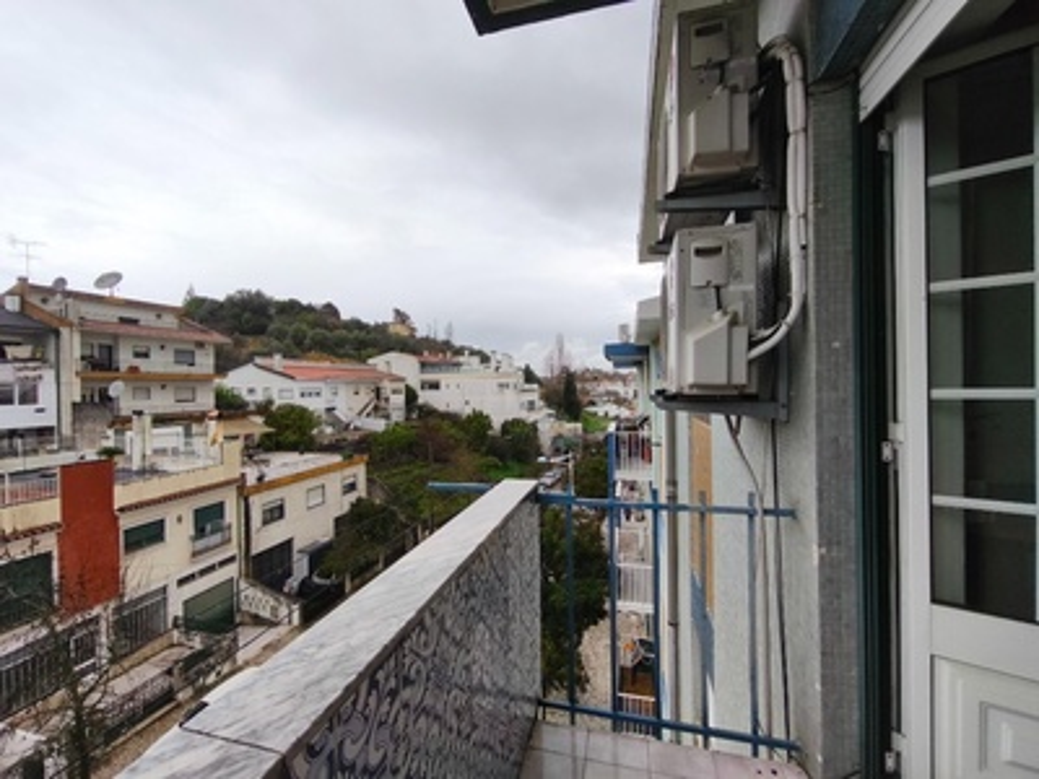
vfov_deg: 81.7
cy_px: 390
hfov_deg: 98.2
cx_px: 520
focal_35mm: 15
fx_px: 450
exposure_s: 1/476
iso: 50
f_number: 2.2
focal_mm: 1.91
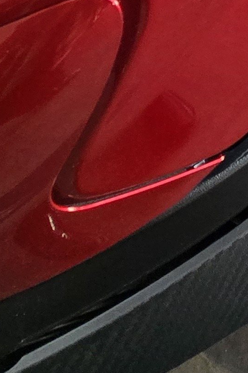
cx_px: 555
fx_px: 692
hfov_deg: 14.8
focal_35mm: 67
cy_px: -265
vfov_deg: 21.7
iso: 100
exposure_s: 1/60
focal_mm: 2.2
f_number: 2.2
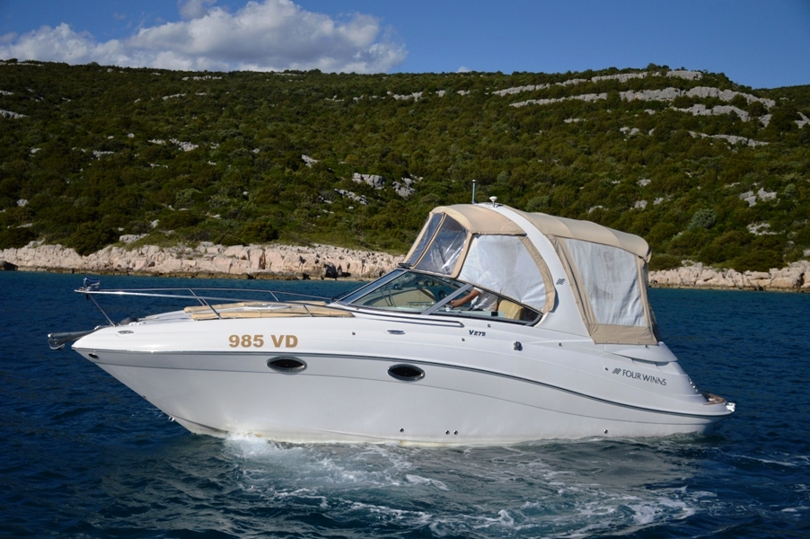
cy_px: 270
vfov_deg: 29.8
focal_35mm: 45
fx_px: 1012
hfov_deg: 43.6
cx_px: 405
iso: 140
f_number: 4
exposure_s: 1/4000
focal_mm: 30
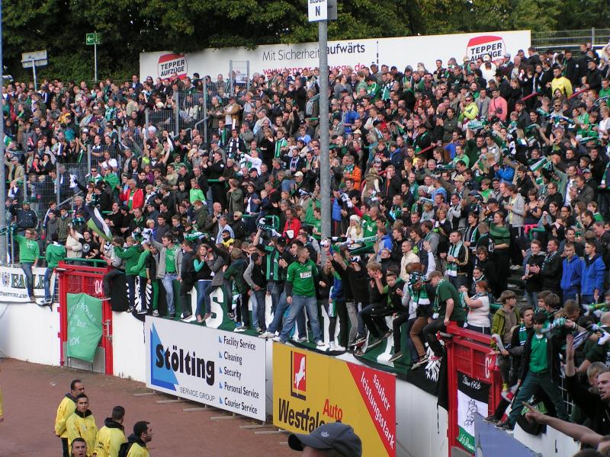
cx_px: 305
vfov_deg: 13.0
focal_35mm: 114
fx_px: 2009
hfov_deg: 17.3
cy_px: 228
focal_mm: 17.4
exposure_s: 1/200
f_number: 5
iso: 50
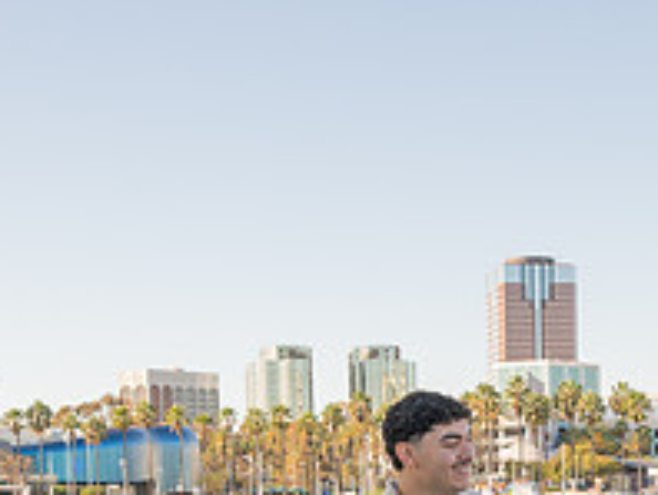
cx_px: 492
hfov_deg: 21.6
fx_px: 1713
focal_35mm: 90
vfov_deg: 15.7
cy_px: 636
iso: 200
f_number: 9
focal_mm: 32
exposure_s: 1/160
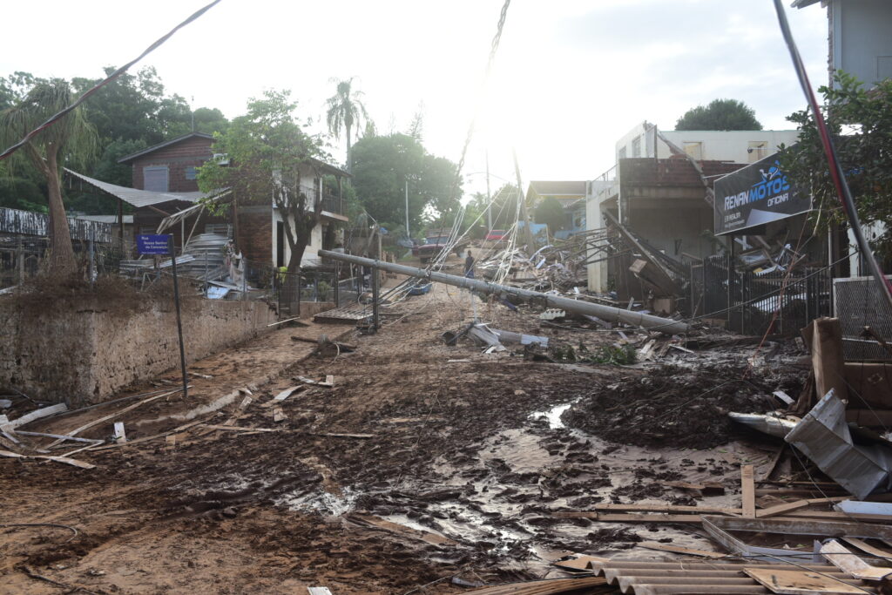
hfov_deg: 58.7
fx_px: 793
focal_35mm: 32
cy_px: 298
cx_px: 446
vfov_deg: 41.1
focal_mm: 32
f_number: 5
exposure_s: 1/400
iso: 320
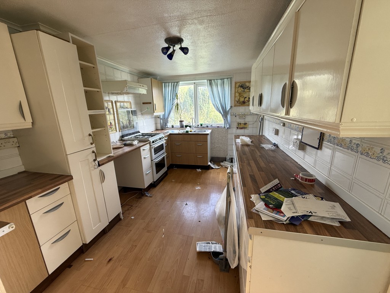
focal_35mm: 14
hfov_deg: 102.1
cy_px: 146
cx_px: 195
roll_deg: +1.5
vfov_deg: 85.7
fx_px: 158
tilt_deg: -13.1
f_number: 2.2
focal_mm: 2.22
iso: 100
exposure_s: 1/99
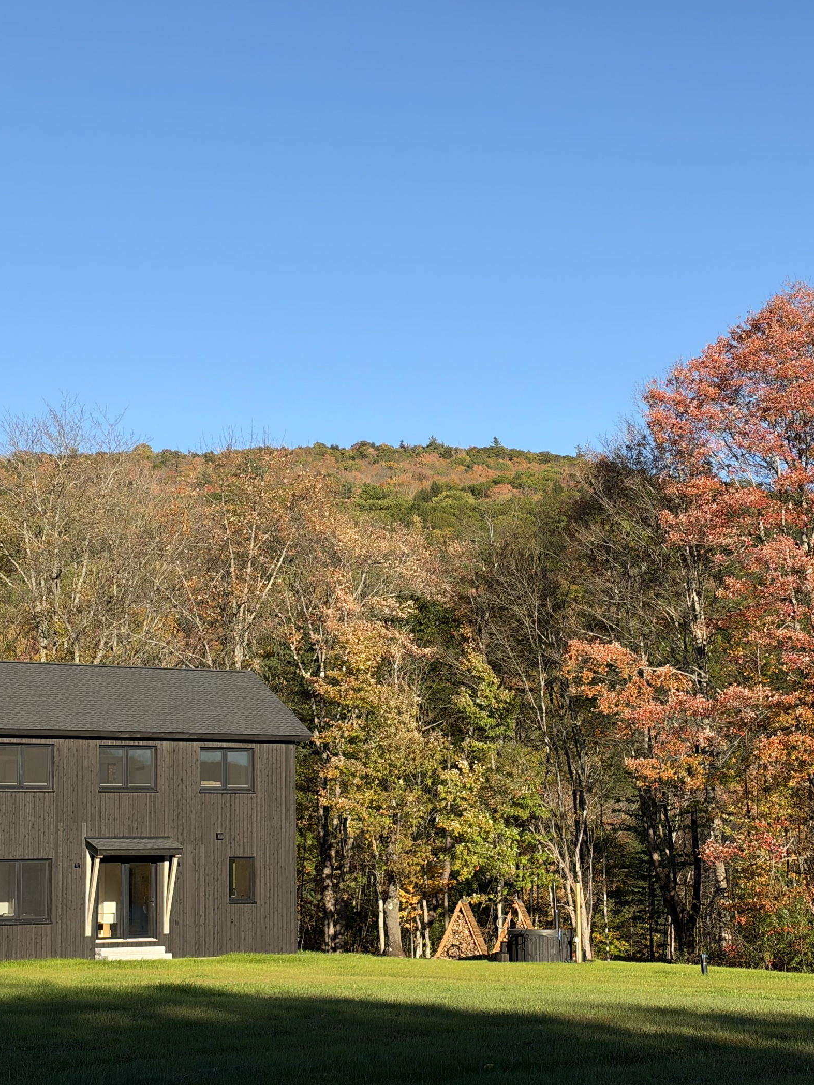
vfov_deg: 29.8
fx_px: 2038
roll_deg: +1.2
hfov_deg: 22.6
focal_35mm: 65
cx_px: 348
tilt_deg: +9.5
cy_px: 540
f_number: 1.8
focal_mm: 6.93
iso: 64
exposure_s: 1/2525
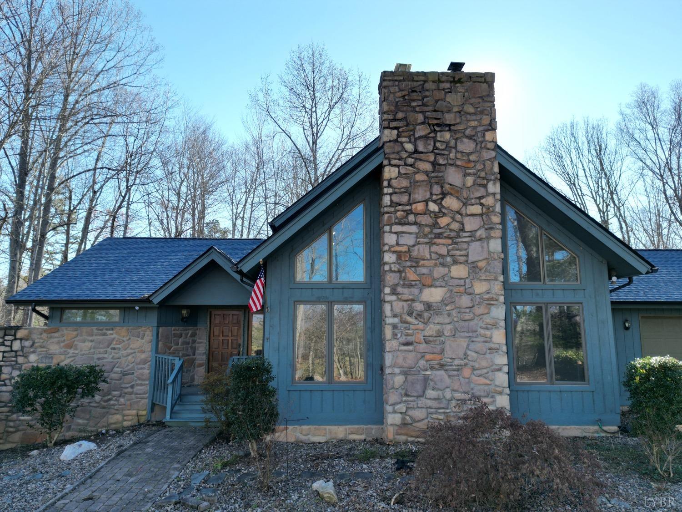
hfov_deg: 71.6
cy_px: 256
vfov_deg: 56.8
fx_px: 473
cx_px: 341
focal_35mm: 24
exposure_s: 1/1000
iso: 100
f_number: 1.7
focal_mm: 6.72
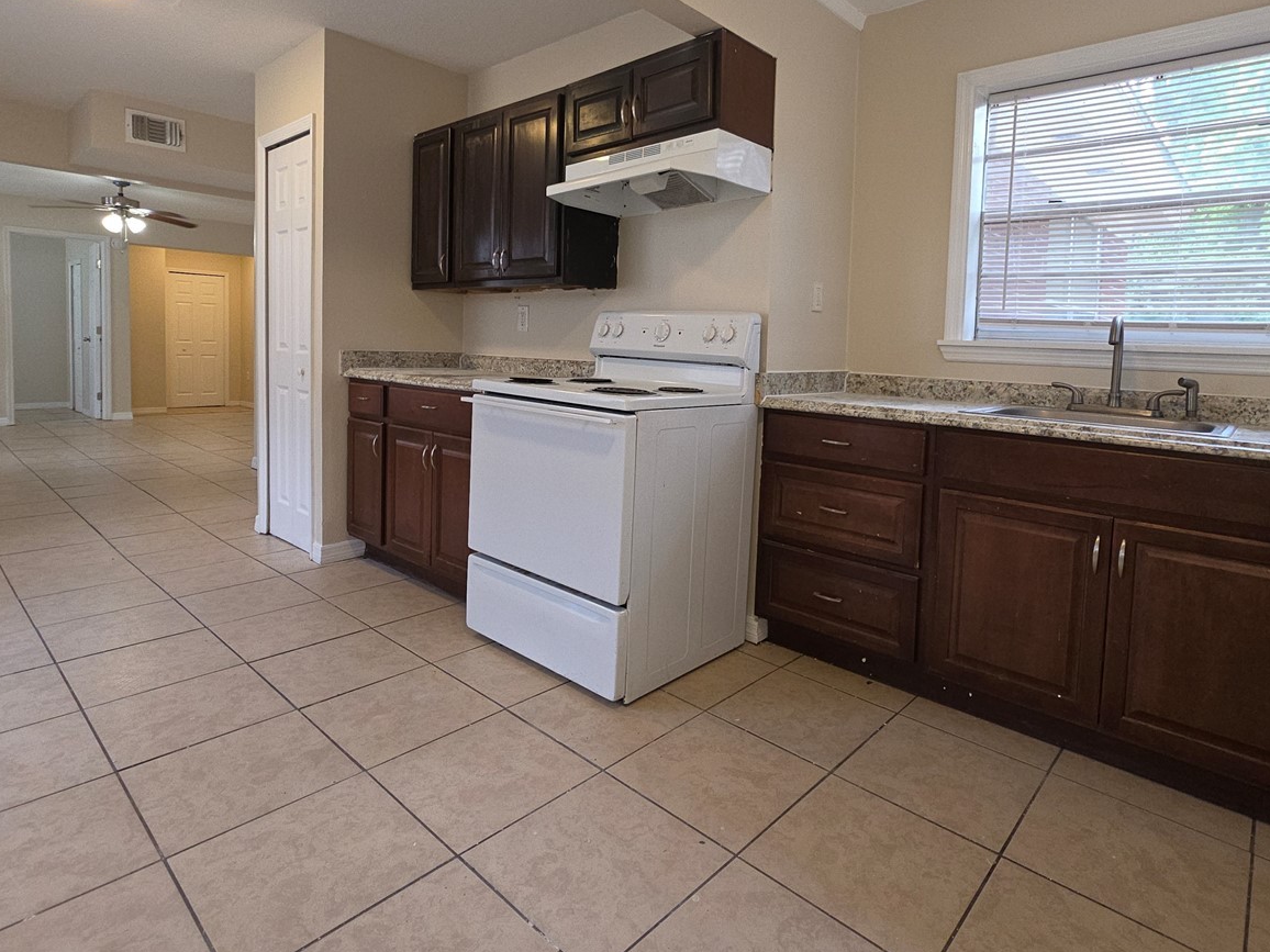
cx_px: 677
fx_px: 660
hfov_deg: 87.6
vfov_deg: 70.9
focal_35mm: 18
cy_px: 384
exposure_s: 1/60
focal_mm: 2.2
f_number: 1.9
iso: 100
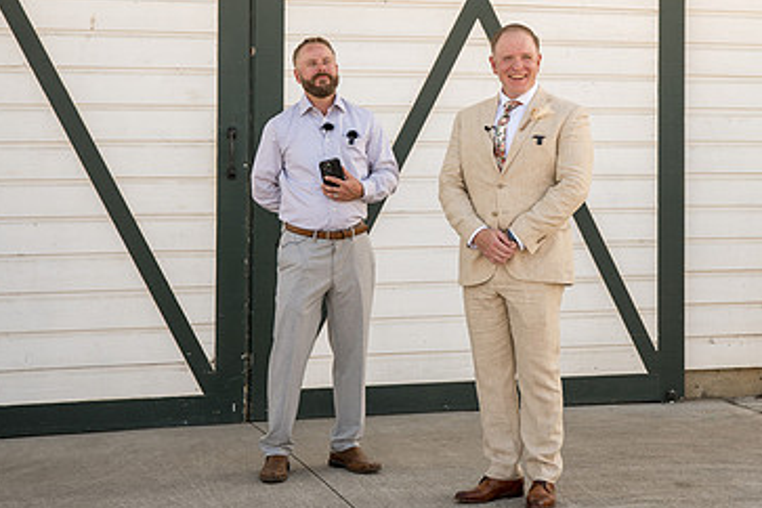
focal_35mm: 83
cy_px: 114
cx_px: 548
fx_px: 1757
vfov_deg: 16.4
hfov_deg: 24.3
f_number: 3.2
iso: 100
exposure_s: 1/500
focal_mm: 52
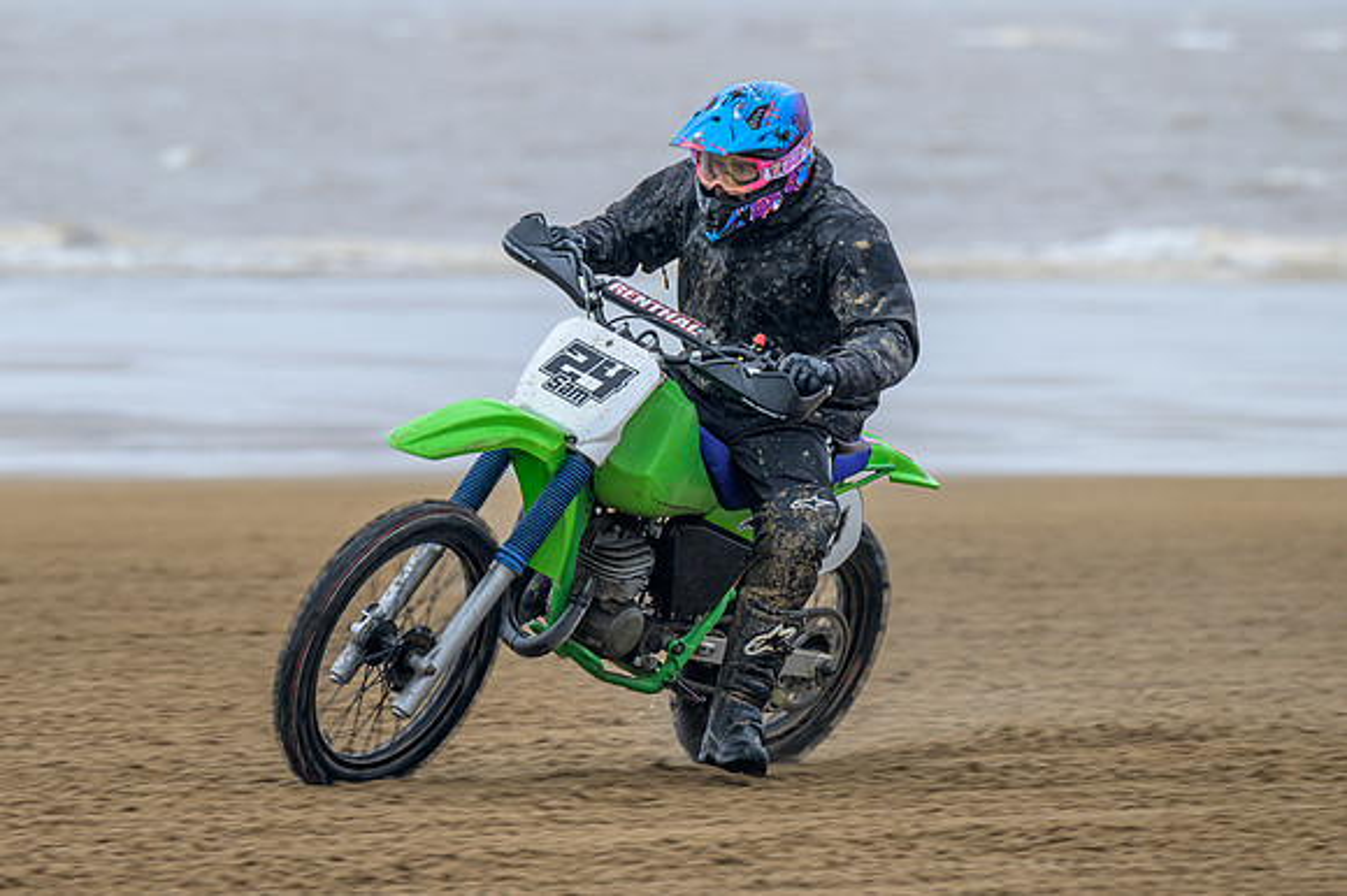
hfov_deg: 6.1
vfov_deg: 4.1
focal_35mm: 338
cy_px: 429
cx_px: 673
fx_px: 12632
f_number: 4
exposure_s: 1/400
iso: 160
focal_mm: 200
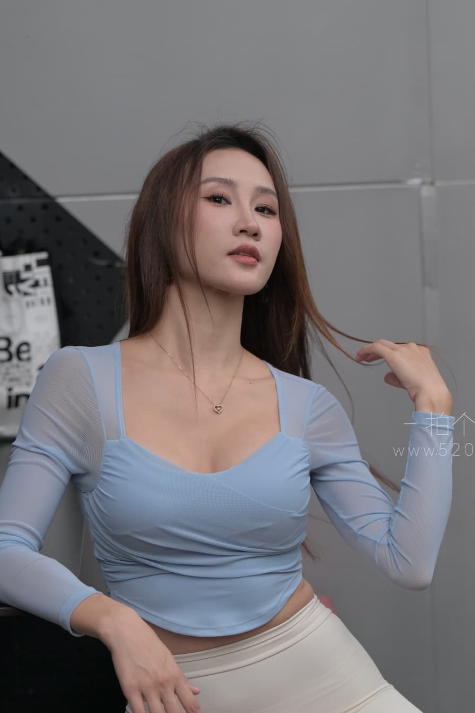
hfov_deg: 9.3
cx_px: 276
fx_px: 2929
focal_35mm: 148
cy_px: 409
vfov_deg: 13.9
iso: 500
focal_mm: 110
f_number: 4
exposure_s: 1/400
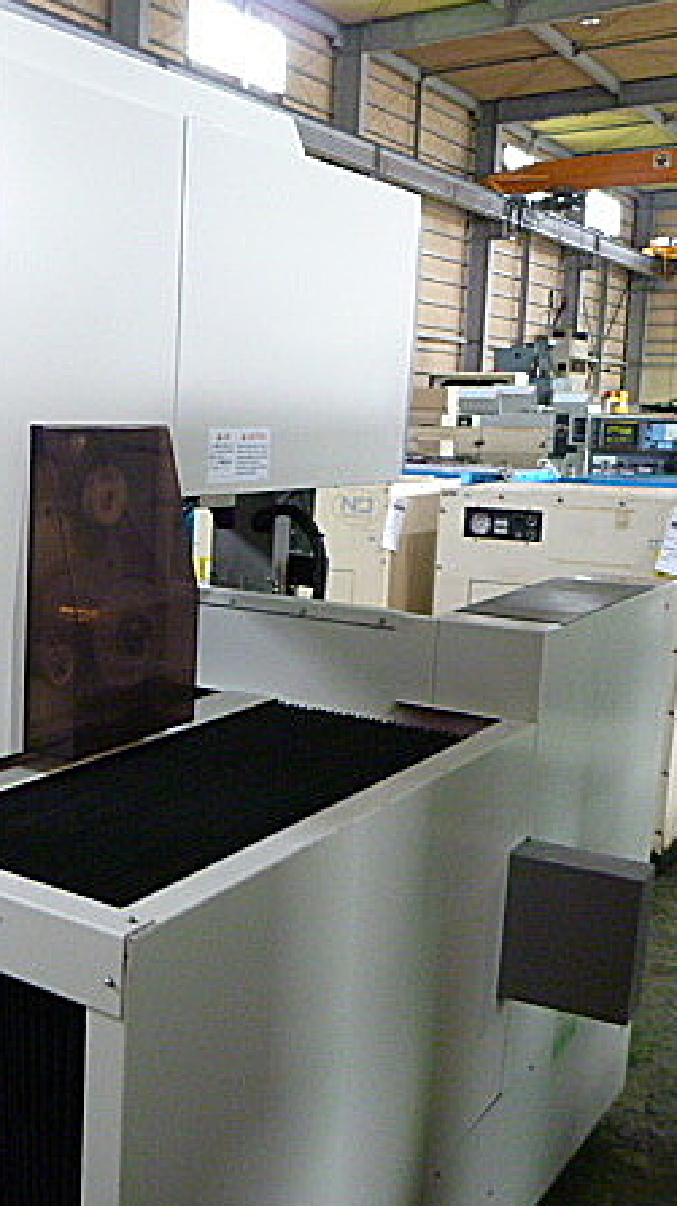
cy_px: 596
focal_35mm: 39
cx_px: -57
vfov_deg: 51.6
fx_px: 1246
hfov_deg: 27.9
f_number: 2.8
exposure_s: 1/15
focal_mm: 4.5
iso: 400
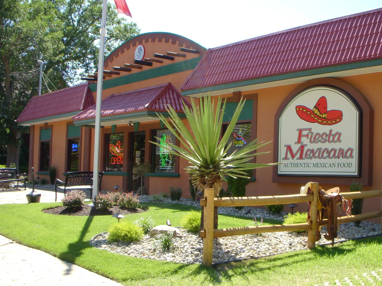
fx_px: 519
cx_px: 234
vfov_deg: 30.8
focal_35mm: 47
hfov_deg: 40.2
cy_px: 160
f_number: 3.3
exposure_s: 1/320
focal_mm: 6.3
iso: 100
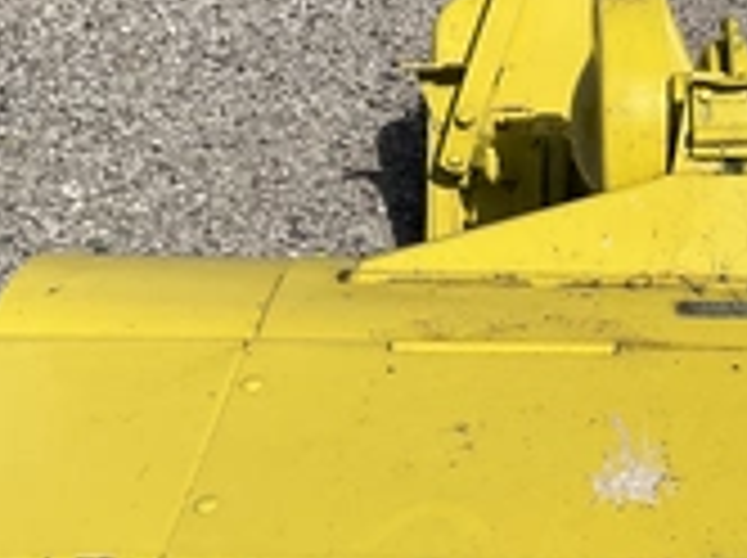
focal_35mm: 70
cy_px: 364
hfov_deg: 27.2
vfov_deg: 20.9
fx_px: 1508
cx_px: 612
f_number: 1.8
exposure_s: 1/5263
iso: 25
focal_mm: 3
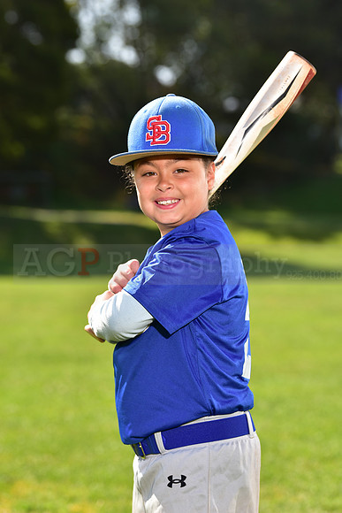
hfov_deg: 11.0
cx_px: 171
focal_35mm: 125
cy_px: 256
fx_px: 1780
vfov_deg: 16.4
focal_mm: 125
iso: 80
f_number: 5
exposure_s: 1/250
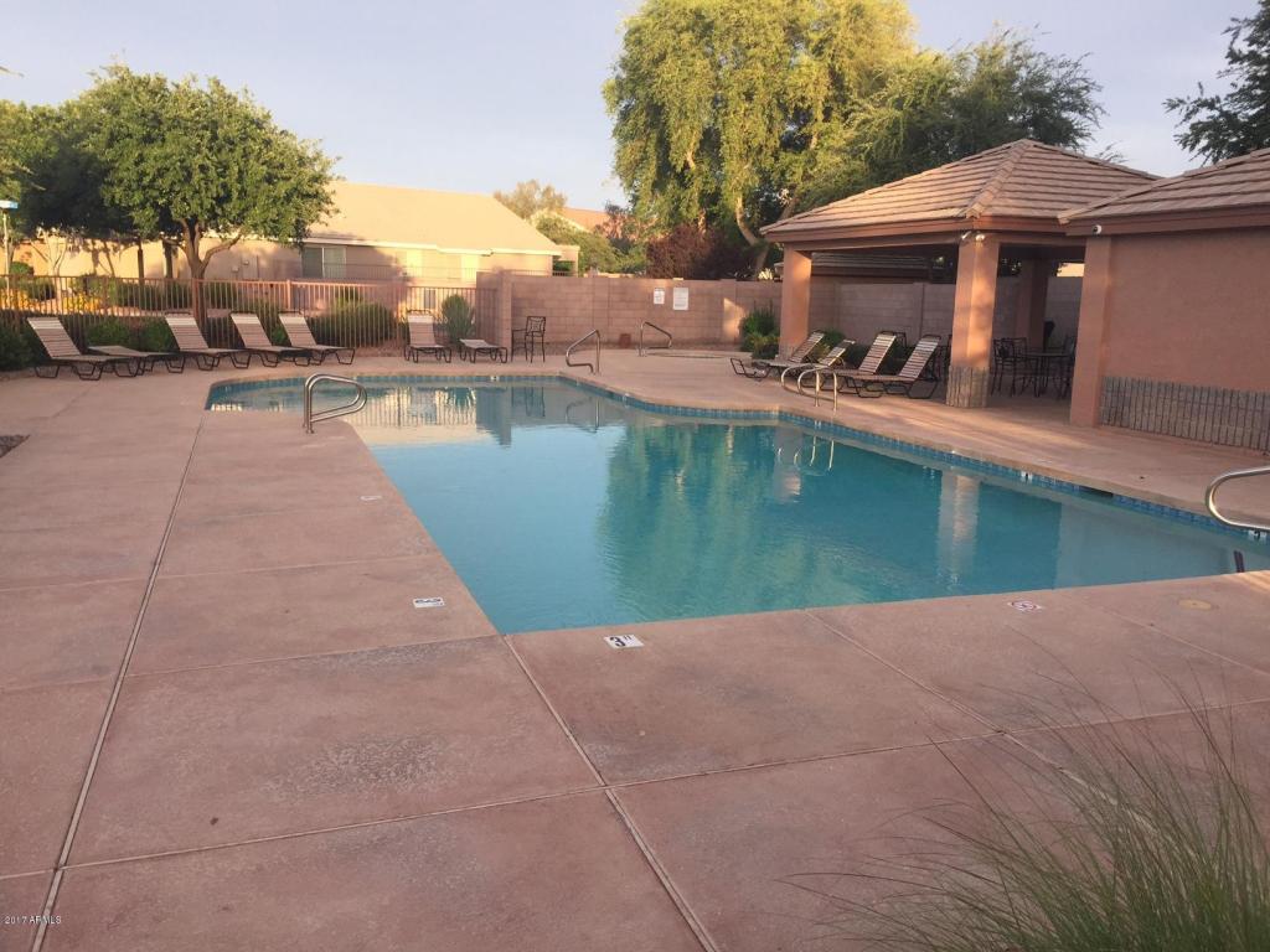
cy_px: 476
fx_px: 1064
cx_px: 635
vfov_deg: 48.2
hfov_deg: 61.7
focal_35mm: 29
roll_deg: -1.4
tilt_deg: -9.2
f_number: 2.2
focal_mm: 4.15
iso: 32
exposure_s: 1/434
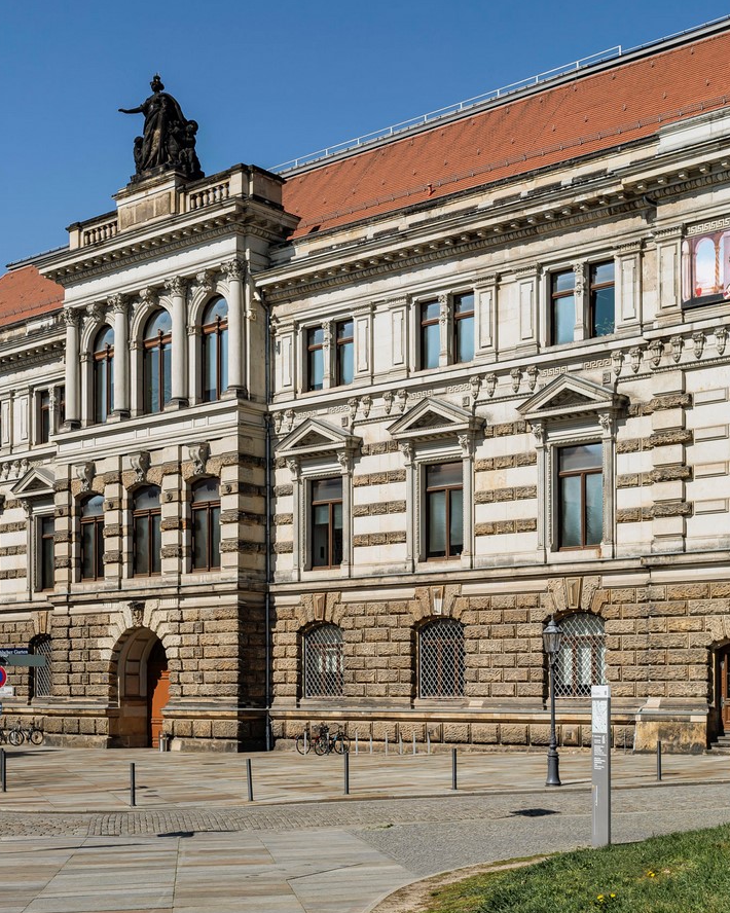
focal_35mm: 50
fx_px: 1351
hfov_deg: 30.2
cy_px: 459
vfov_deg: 37.3
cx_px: 399
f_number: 8
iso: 125
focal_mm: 35
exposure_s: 1/800
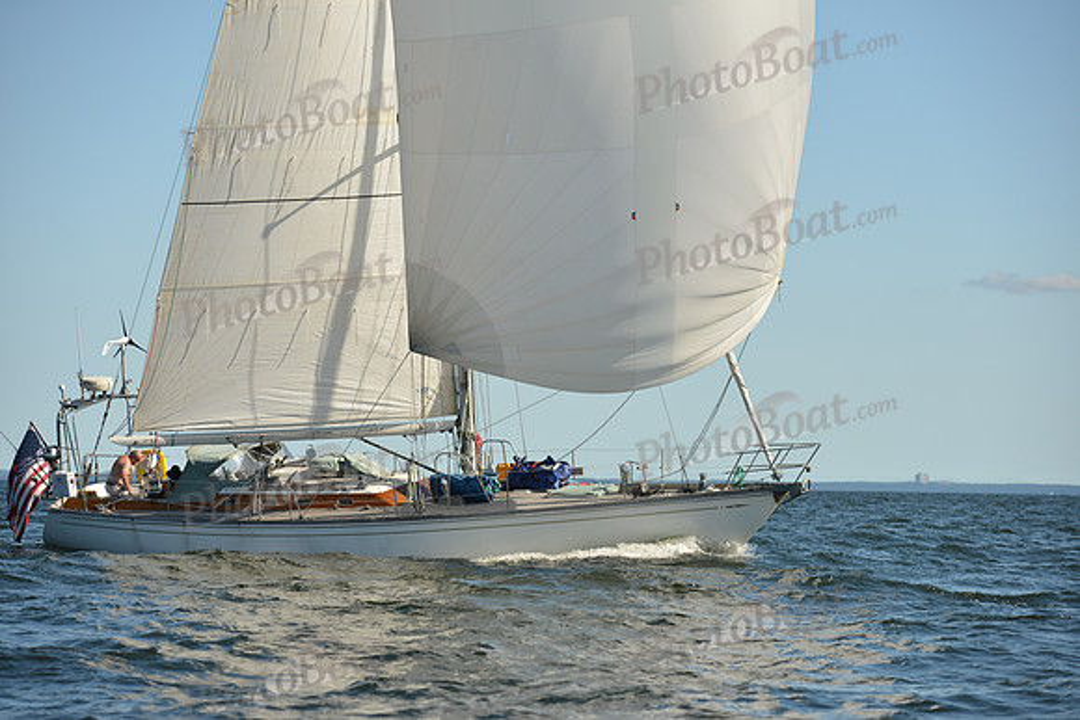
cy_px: 360
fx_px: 3601
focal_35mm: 120
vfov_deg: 11.4
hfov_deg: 17.1
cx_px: 540
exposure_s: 1/1250
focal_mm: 120
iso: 320
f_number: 5.6
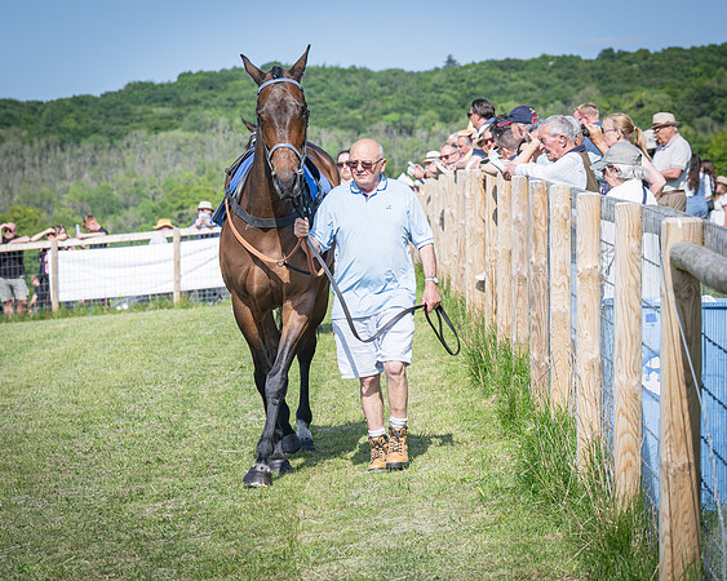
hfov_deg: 12.3
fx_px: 3360
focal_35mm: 156
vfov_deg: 9.9
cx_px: 342
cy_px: 327
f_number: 5
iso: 160
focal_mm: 82
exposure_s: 1/1000
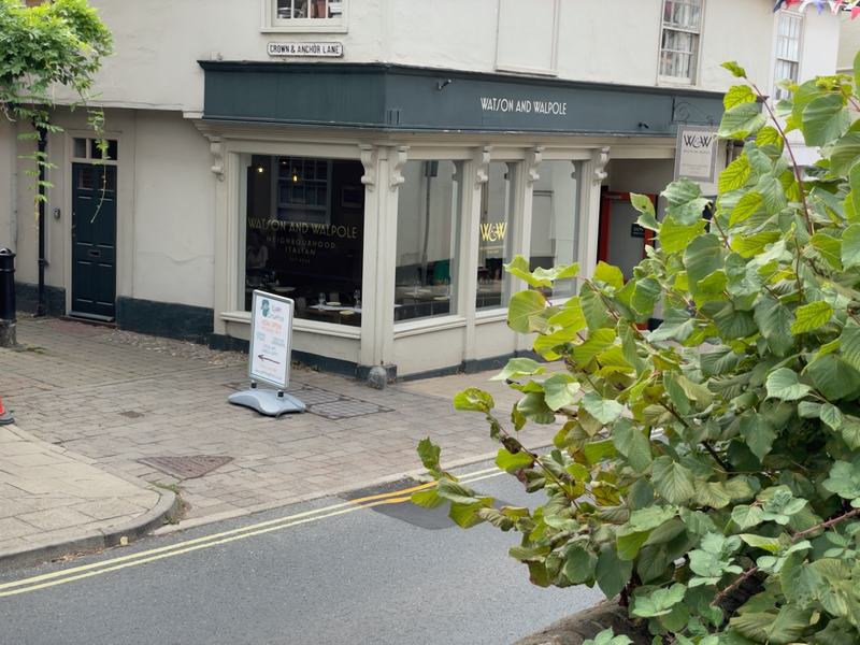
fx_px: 1292
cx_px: 430
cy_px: 322
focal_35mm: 52
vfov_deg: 28.0
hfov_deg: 36.8
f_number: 2
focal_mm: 6
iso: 25
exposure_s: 1/363
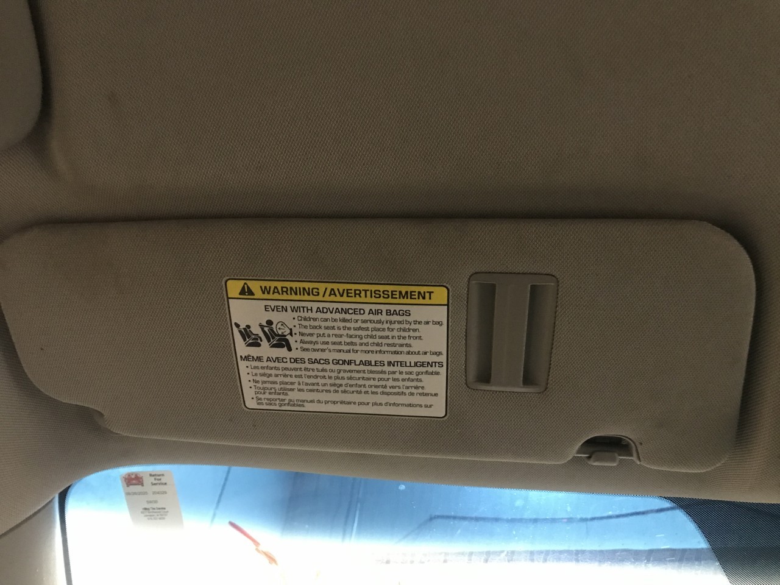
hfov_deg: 63.4
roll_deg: -8.7
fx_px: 631
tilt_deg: +44.9
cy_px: 292
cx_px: 390
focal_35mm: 28
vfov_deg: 49.7
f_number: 1.8
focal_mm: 3.99
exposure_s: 1/5
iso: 80
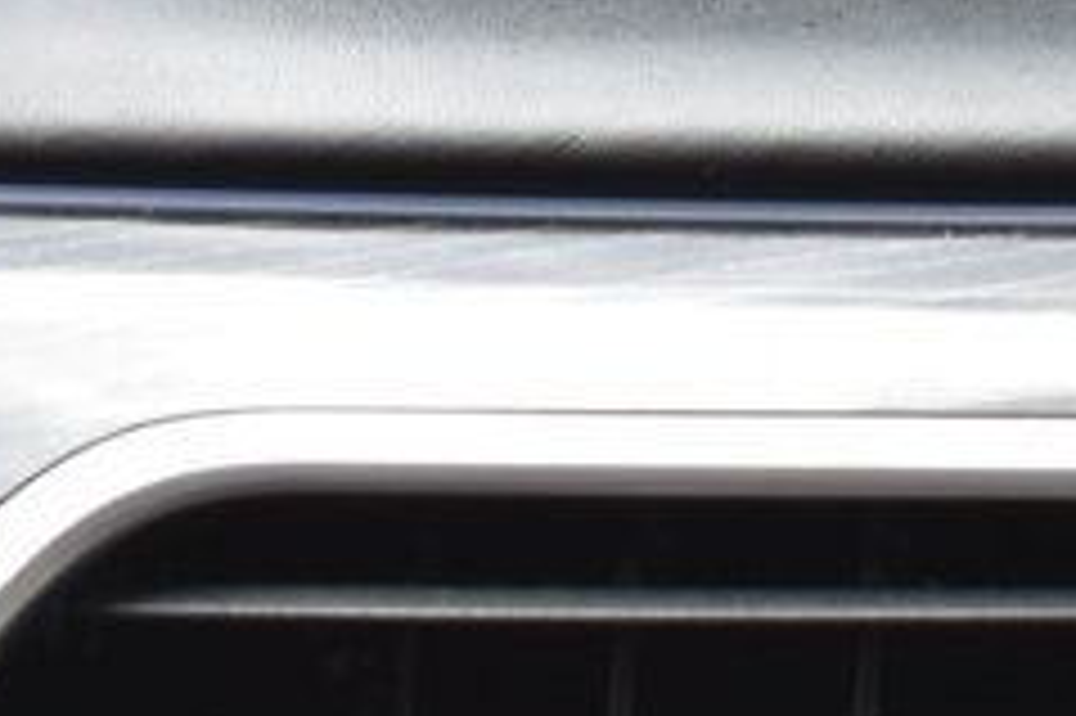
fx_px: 5376
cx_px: 2098
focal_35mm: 180
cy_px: -644
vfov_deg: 7.4
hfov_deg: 10.6
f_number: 8
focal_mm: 28
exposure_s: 1/60
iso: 400
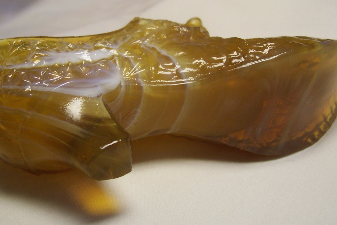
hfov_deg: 45.4
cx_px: 155
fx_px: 402
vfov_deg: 31.1
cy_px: 96
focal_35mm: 43
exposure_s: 1/60
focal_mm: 5.6
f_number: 2.8
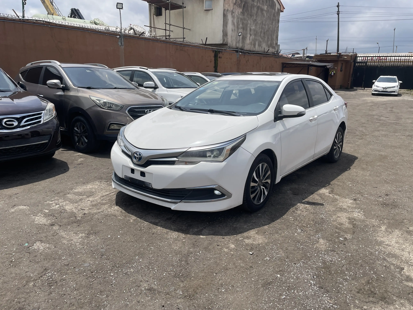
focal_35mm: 26
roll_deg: +0.1
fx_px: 310
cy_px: 155
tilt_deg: -13.3
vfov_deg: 53.1
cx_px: 206
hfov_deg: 67.3
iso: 32
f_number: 1.6
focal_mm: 4.2
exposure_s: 1/5556
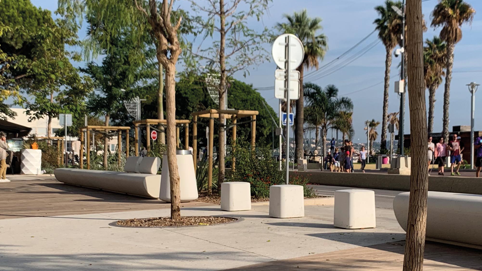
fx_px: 728
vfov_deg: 21.0
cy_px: 181
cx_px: 293
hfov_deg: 36.5
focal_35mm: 57
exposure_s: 1/2421
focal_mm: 4.25
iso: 25
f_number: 1.8
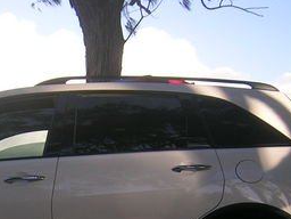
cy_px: 254
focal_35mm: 82
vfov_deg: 17.3
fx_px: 689
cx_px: 48
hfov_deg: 23.4
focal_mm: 5.4
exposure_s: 1/459
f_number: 2.8
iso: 50
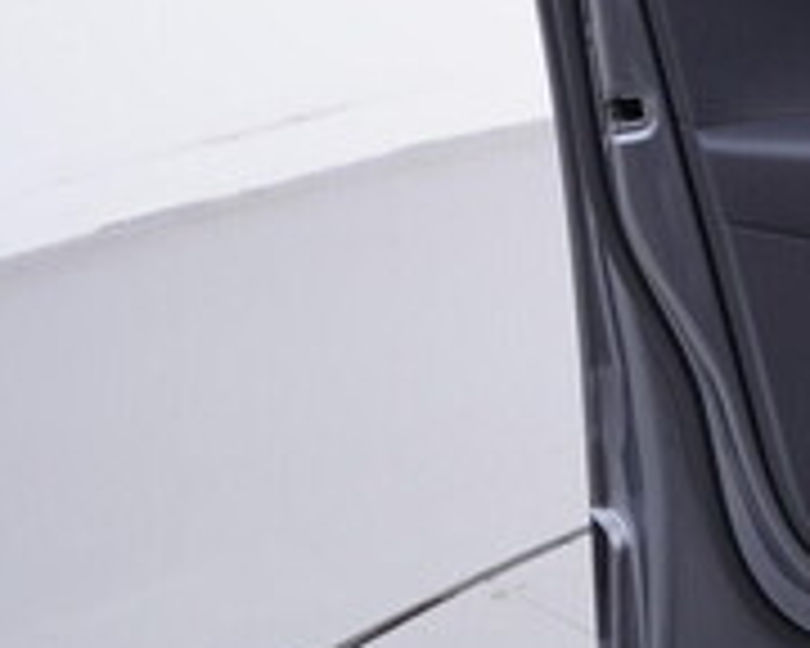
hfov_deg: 17.4
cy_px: -52
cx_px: 1080
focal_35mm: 103
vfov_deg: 14.6
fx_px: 2469
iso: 125
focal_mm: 24
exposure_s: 1/60
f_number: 3.5
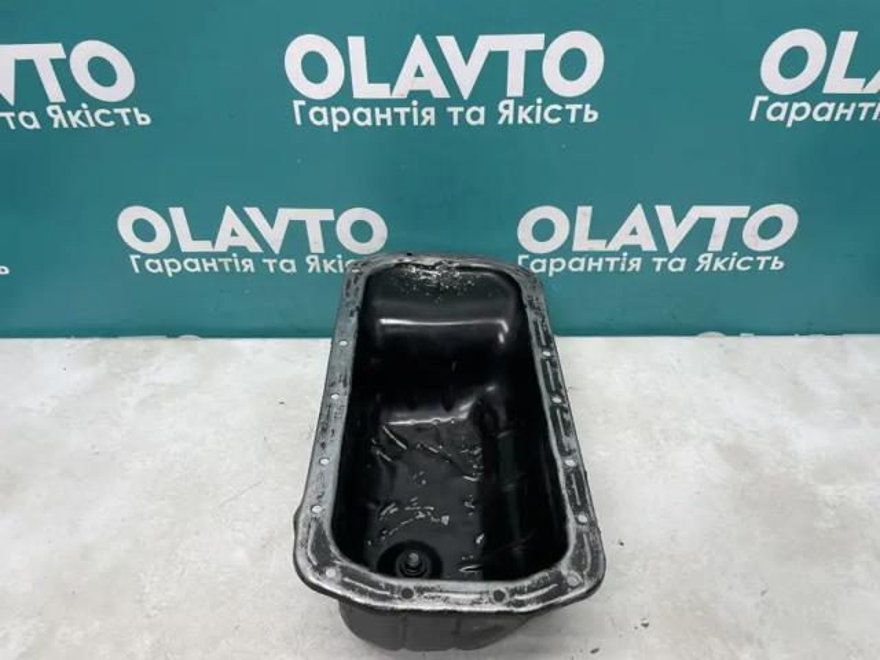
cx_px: 440
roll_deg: +2.8
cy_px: 330
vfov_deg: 53.1
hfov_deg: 67.3
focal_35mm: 26
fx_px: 661
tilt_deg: -38.3
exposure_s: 1/100
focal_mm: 4.2
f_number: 1.6
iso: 80
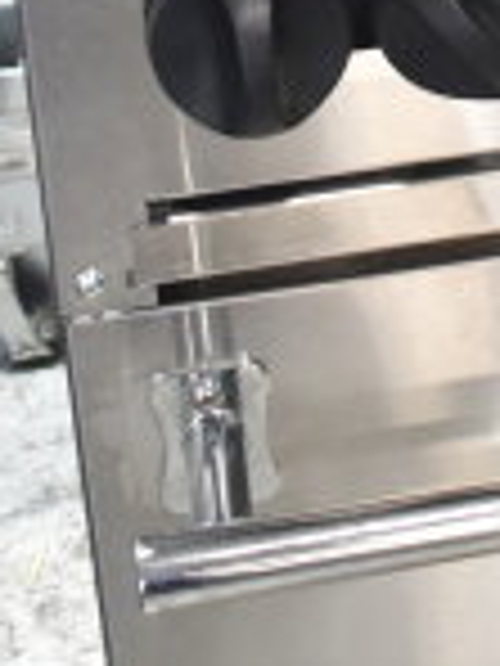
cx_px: 1189
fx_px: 3775
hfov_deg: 7.1
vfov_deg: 9.5
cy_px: -632
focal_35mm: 196
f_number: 3.8
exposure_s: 1/30
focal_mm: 22
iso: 720
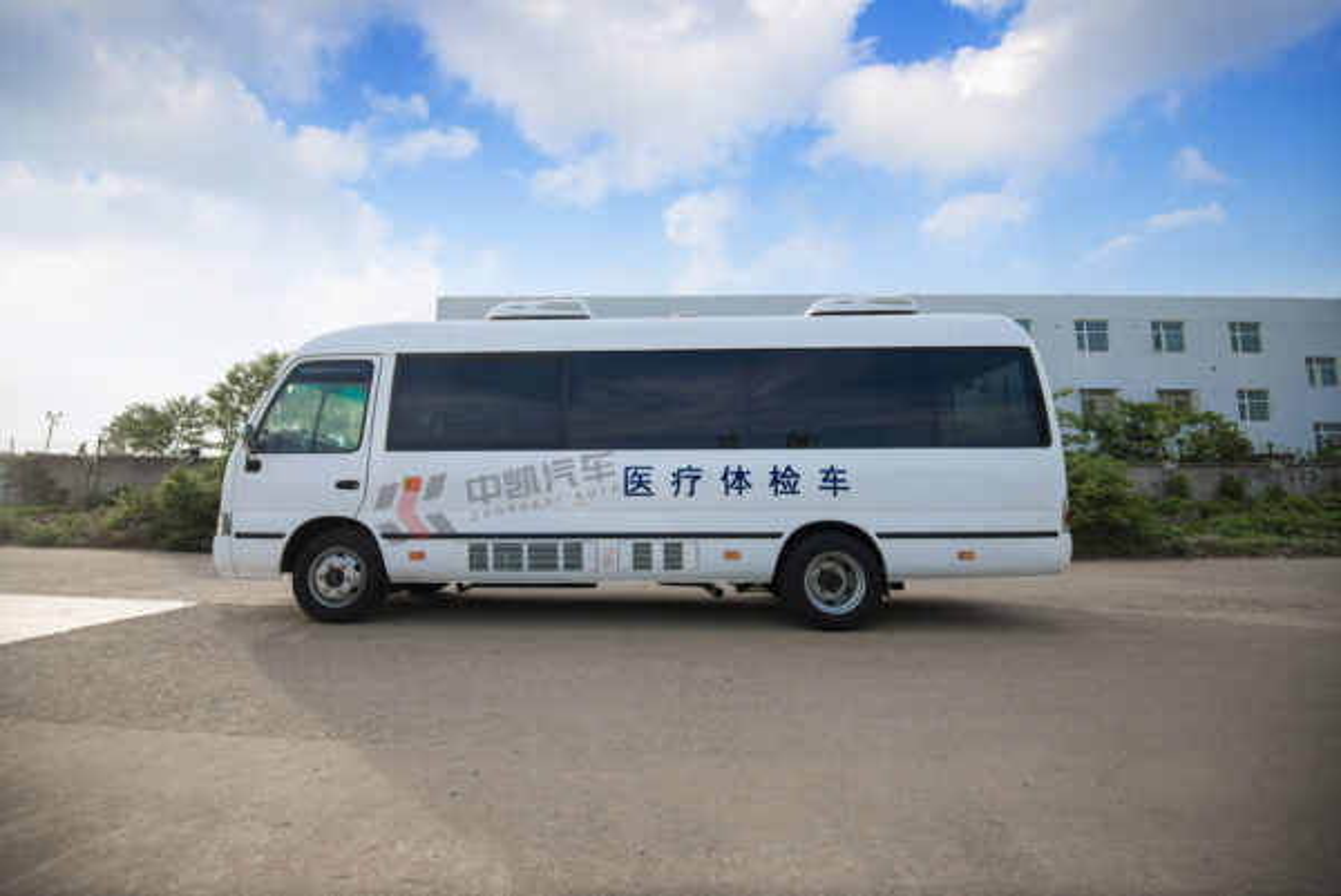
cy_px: 448
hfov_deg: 96.7
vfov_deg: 73.8
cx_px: 670
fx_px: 596
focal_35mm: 16
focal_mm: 16
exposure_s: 1/320
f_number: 4
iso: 100
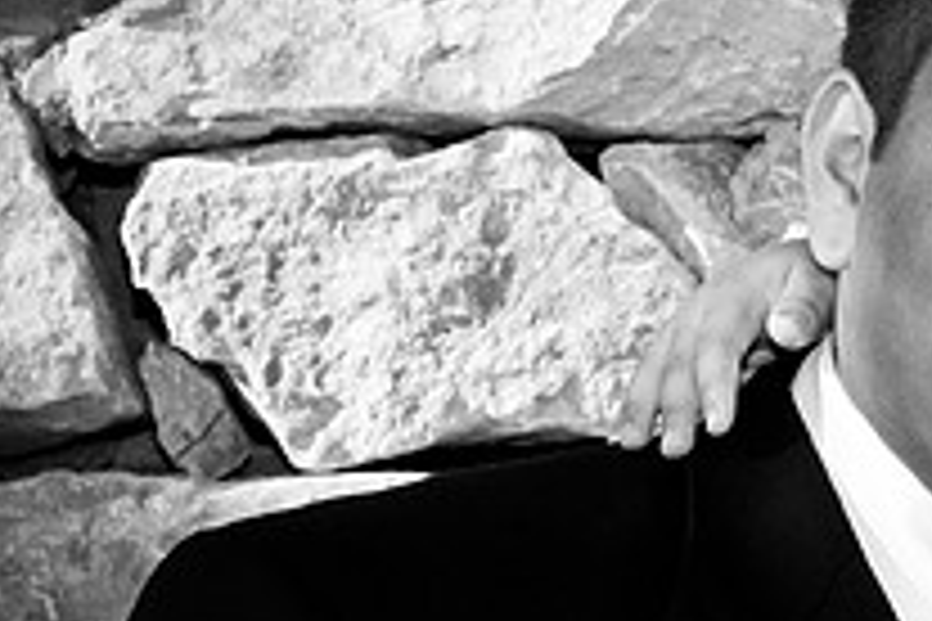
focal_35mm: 210
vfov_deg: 6.5
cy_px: 398
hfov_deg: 9.6
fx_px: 5436
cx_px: 1225
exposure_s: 1/250
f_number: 10
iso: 200
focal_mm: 50
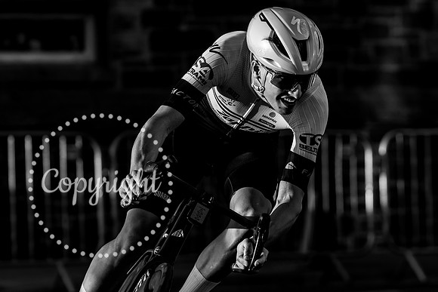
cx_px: 226
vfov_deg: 5.3
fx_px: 3144
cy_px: 152
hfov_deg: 8.0
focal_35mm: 258
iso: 200
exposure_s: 1/1000
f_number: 4
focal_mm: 165
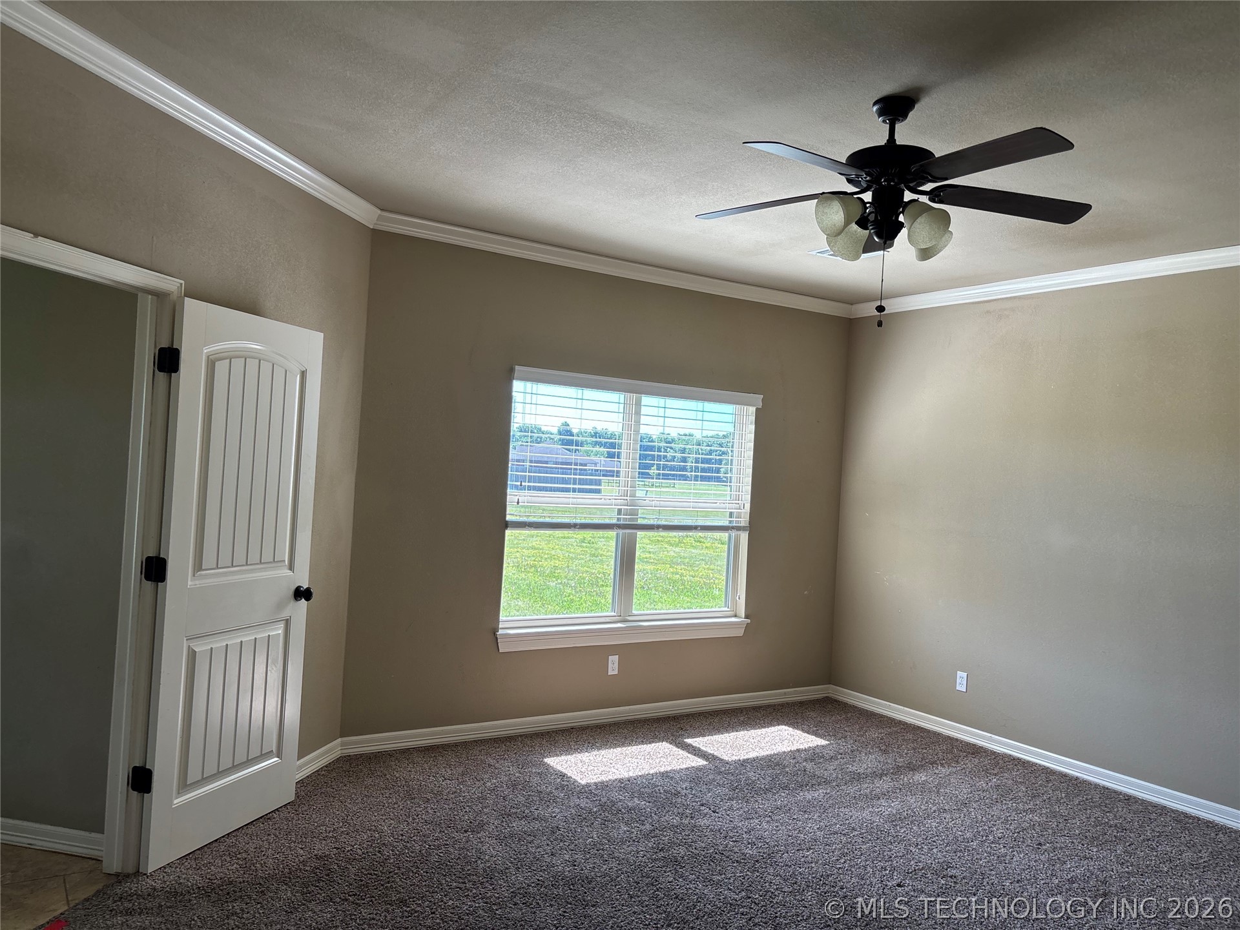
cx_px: 620
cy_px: 465
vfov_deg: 53.1
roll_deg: -3.3
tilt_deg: -0.6
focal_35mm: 26
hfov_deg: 67.3
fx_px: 931
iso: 64
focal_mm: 5.96
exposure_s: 1/161
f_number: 1.6
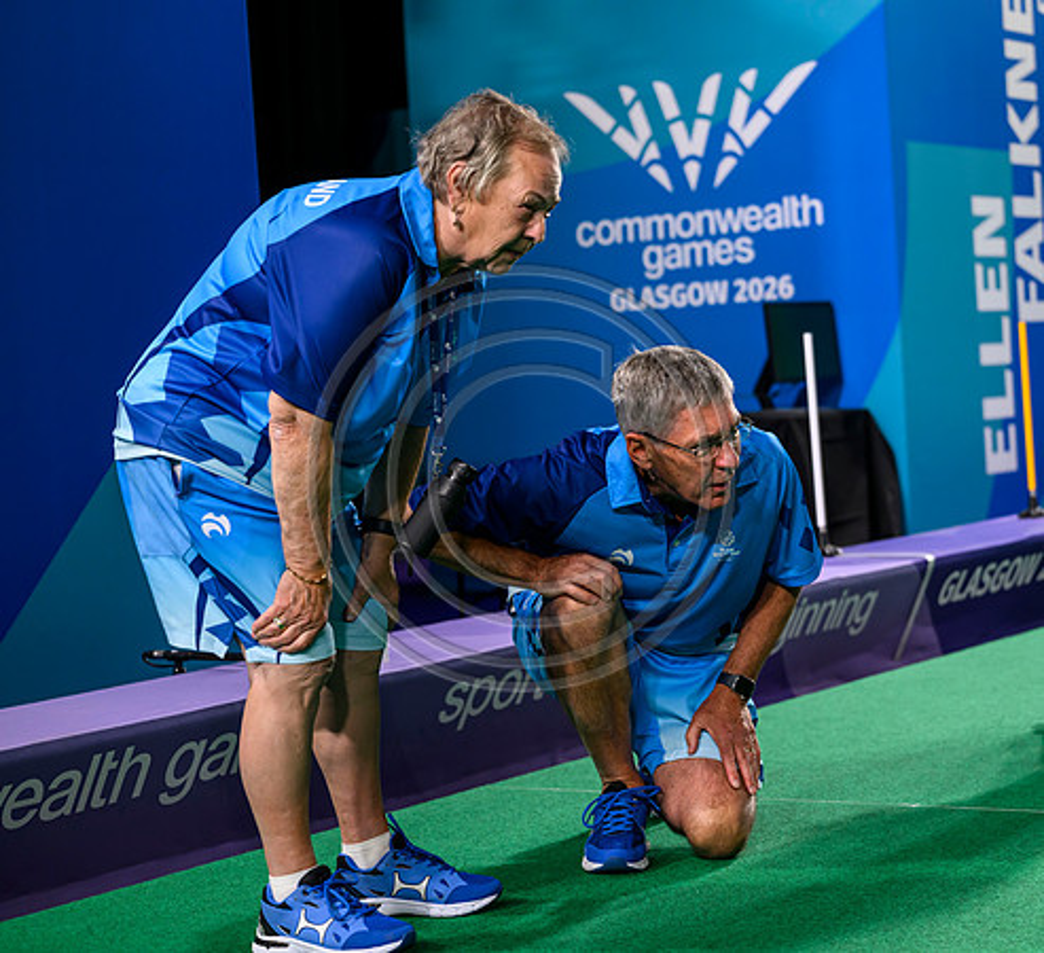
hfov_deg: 21.2
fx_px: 2780
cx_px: 715
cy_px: 476
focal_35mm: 85
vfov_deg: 19.5
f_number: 3.2
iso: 1250
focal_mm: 70
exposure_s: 1/1000
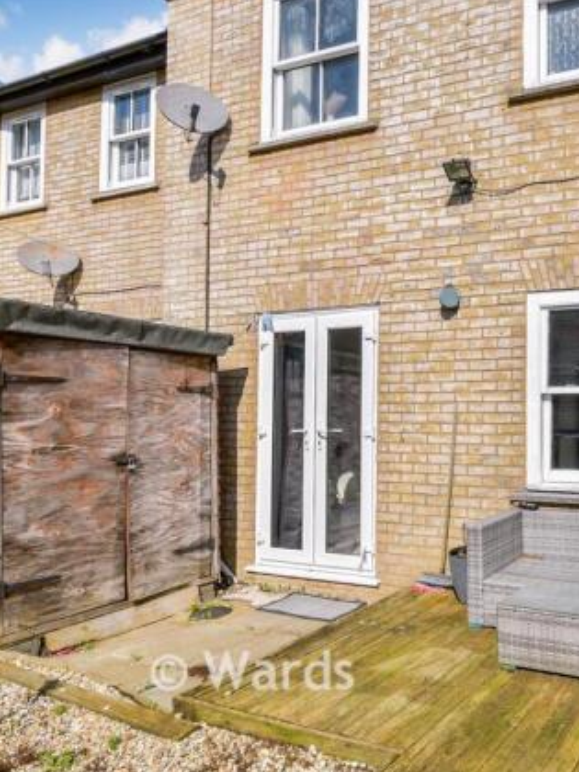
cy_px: 396
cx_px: 541
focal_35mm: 27
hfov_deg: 45.5
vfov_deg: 65.3
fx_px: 602
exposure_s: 1/500
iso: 160
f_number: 8
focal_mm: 12
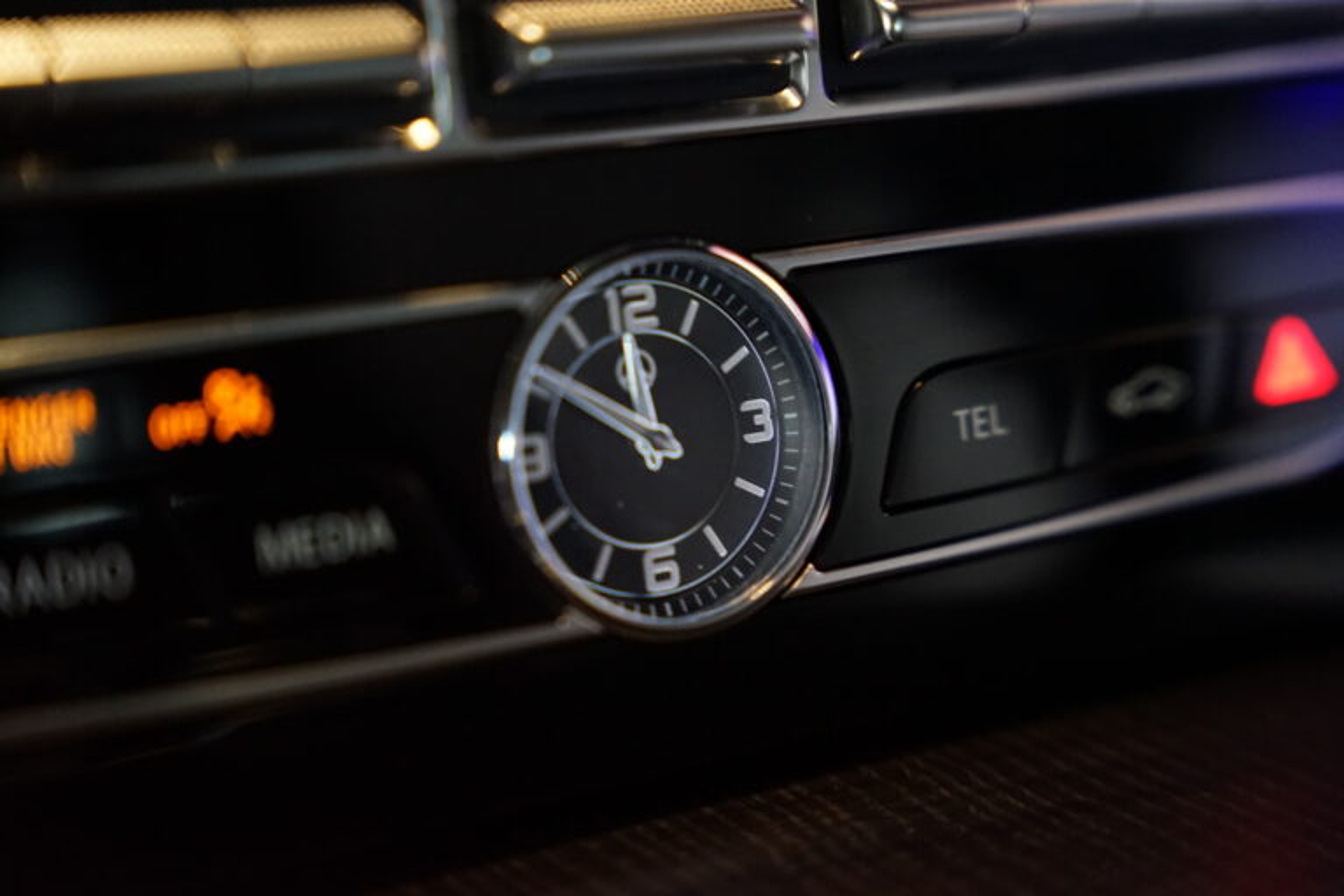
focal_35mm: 70
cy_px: 448
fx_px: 2613
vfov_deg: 19.5
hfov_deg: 28.8
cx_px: 672
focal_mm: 70
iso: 5000
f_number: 2.8
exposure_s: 1/80
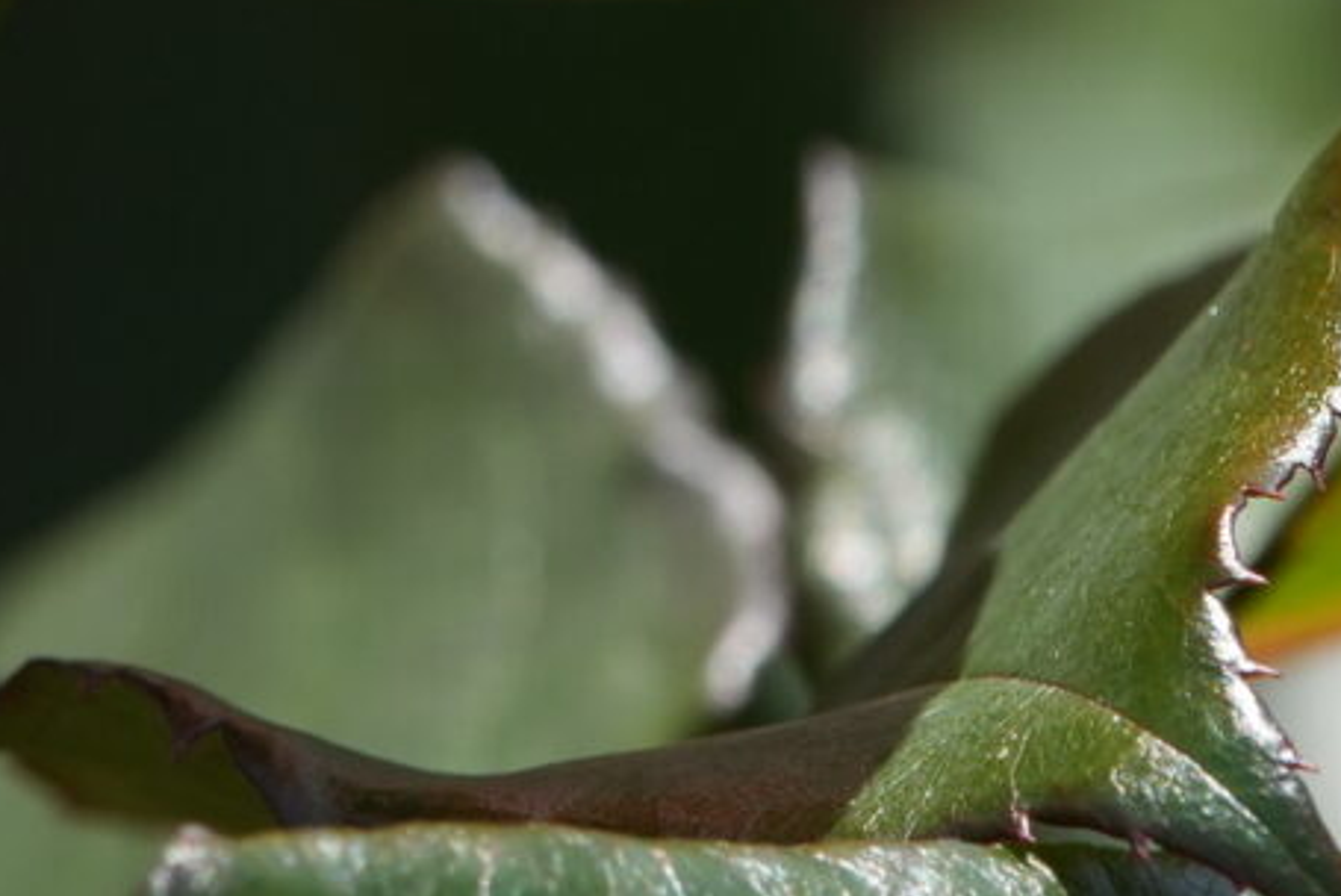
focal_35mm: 1012
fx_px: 37720
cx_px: 218
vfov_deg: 1.4
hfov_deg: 2.0
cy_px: -706
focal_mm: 180
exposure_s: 1/500
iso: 320
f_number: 8
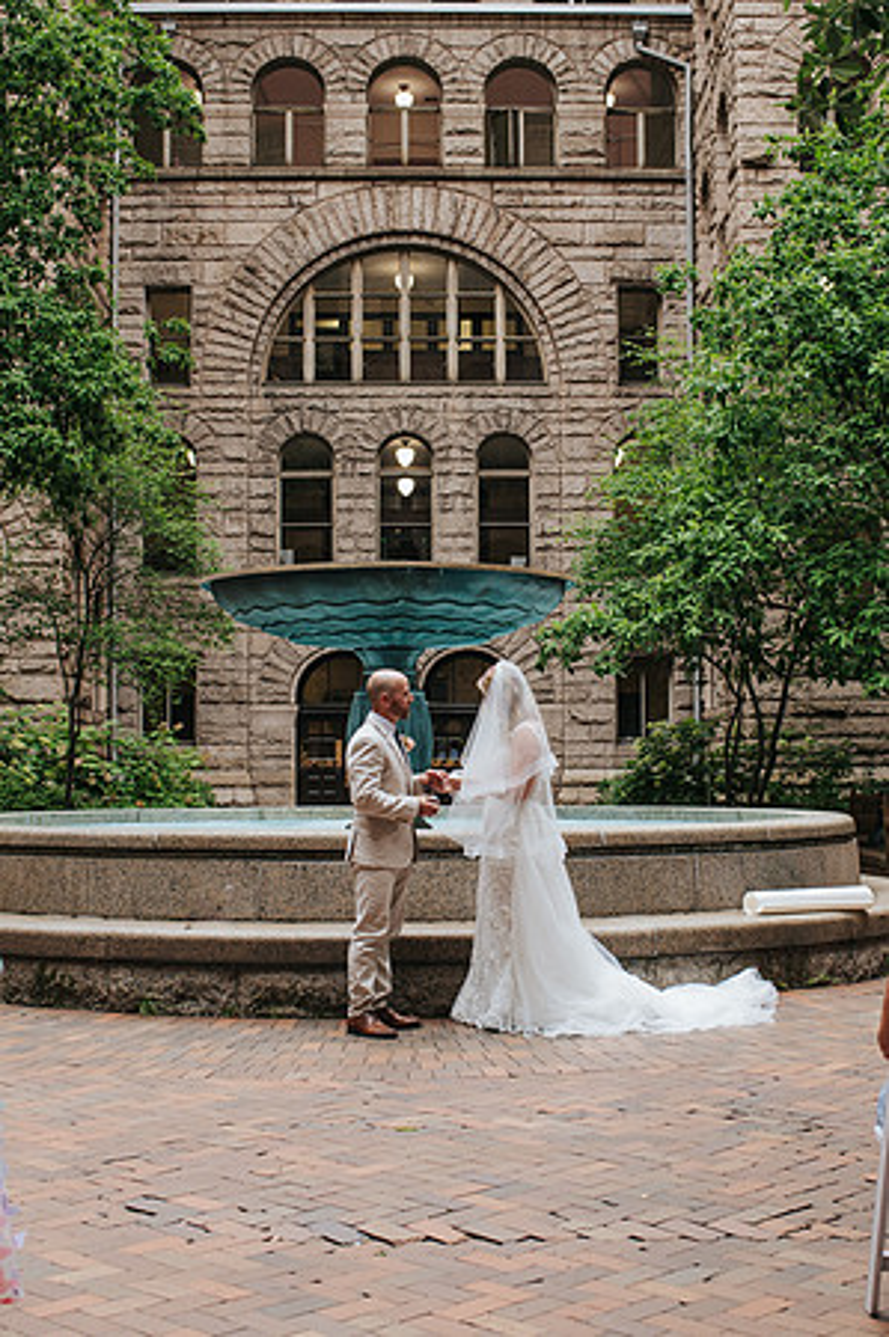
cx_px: 472
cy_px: 669
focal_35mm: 53
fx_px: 1971
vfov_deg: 37.5
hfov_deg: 25.4
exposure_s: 1/400
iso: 800
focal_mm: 35
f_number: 4
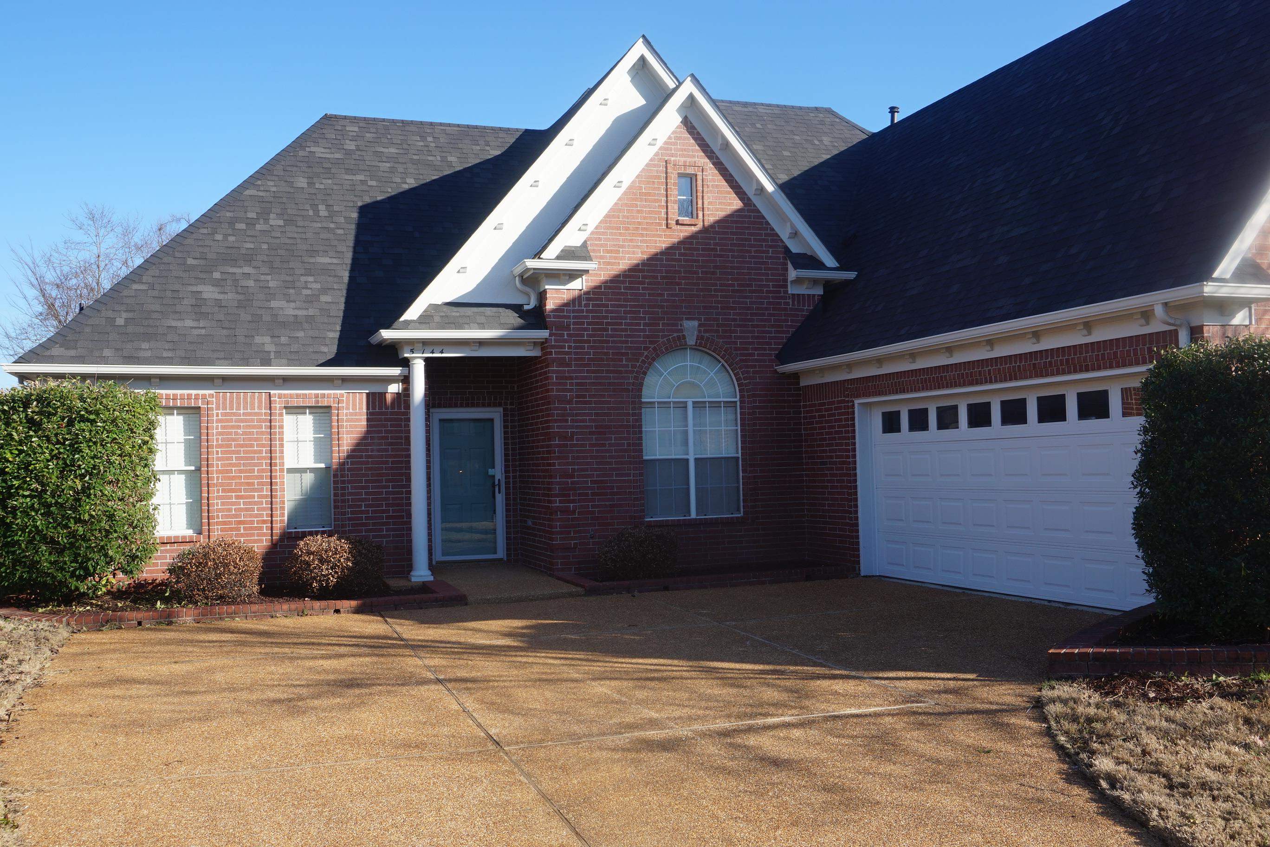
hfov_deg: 57.2
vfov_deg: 40.0
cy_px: 424
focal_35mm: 33
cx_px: 635
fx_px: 1164
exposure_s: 1/80
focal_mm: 22
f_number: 10
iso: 100
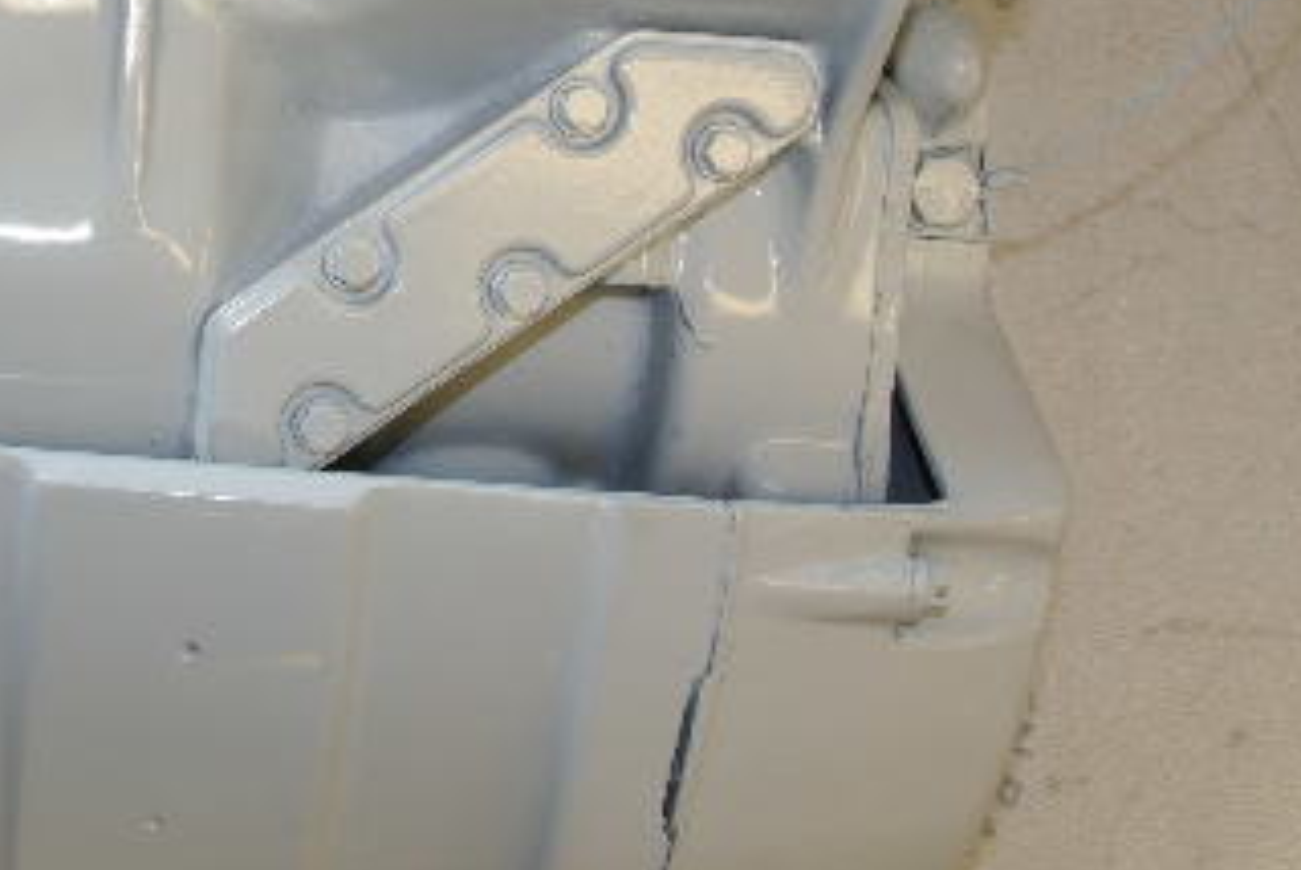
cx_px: 150
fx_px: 2098
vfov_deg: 23.4
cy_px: 350
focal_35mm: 58
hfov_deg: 32.8
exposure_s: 1/60
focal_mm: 11
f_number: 5.6
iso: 200
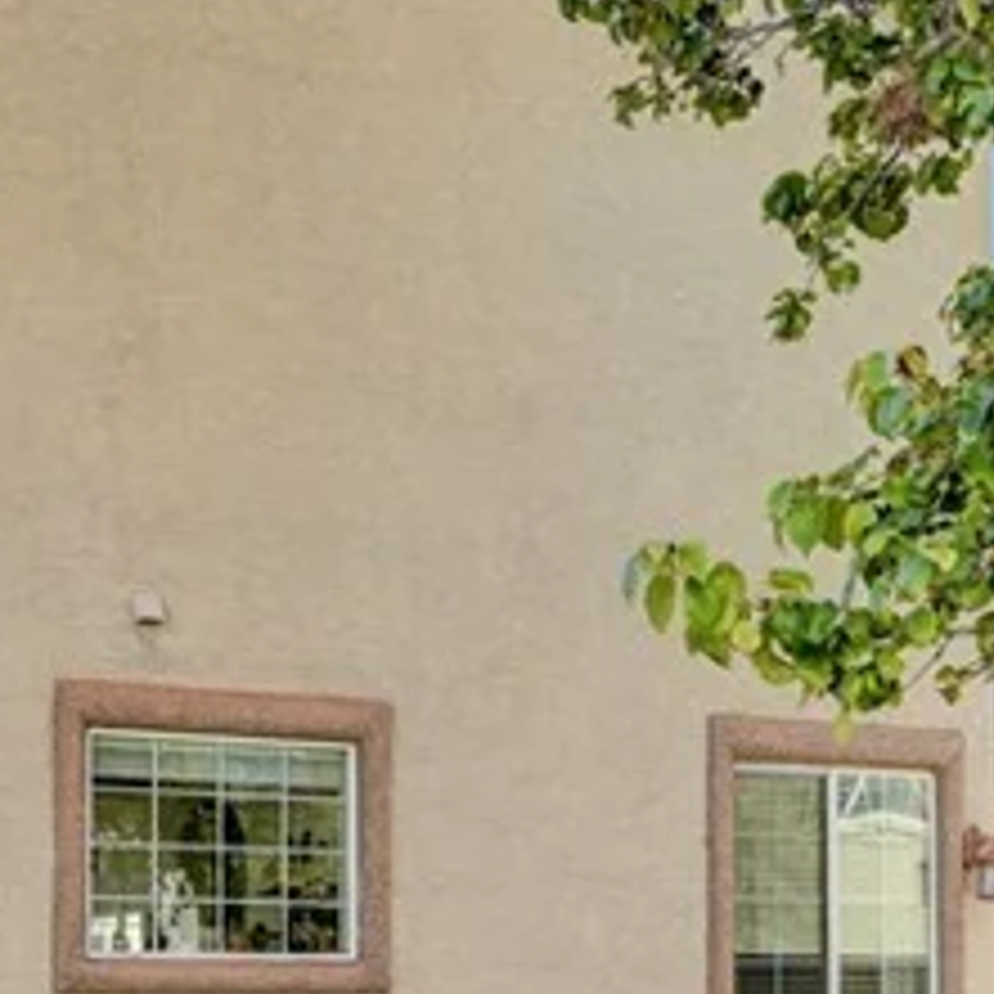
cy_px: 960
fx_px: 1981
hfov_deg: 27.2
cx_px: 112
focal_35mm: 61
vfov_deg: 26.8
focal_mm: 15.5
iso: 800
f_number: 8
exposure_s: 1/500
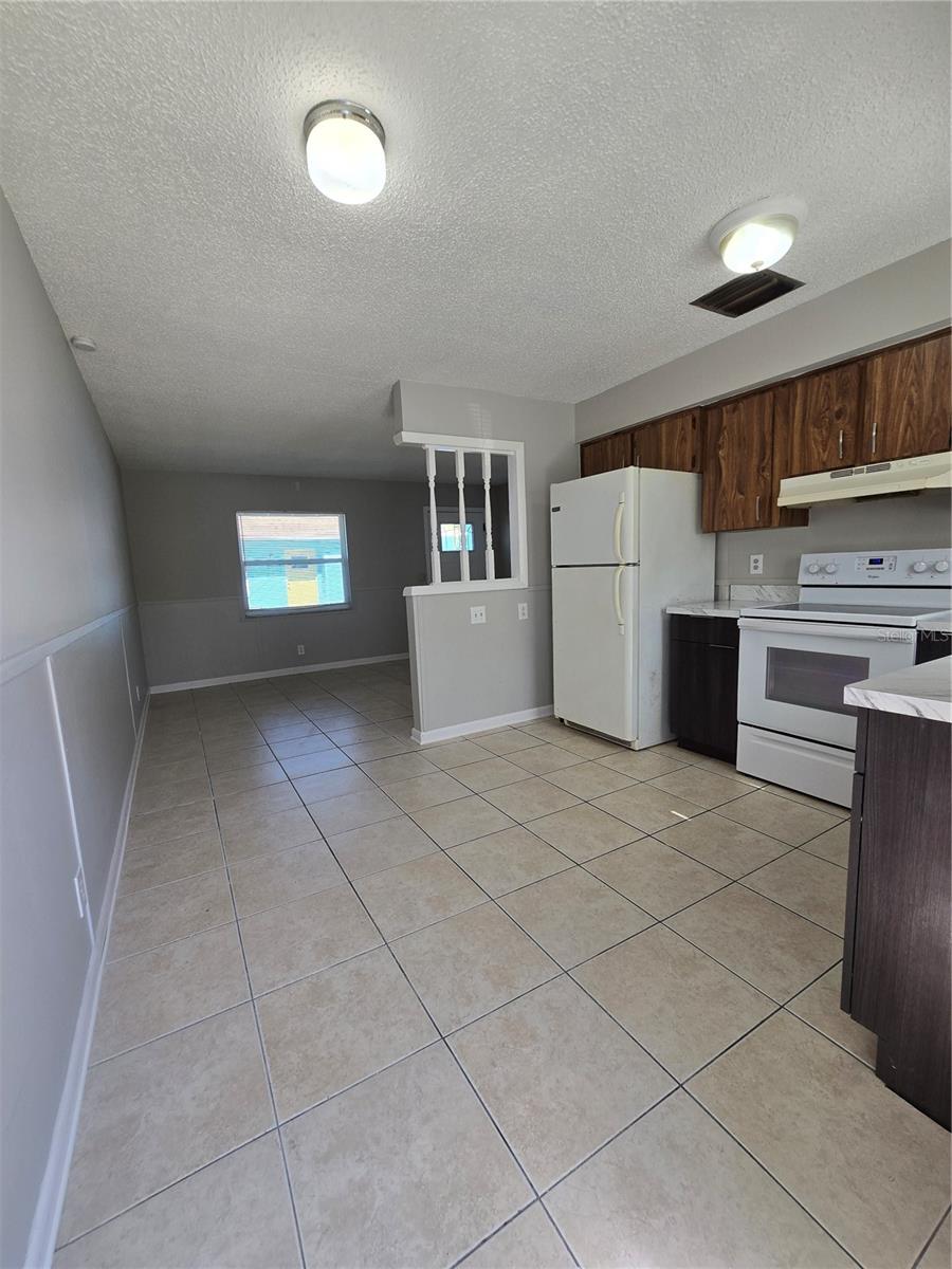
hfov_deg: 89.9
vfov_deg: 106.2
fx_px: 477
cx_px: 476
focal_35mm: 13
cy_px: 634
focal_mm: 2.2
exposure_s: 1/120
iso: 64
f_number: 2.2
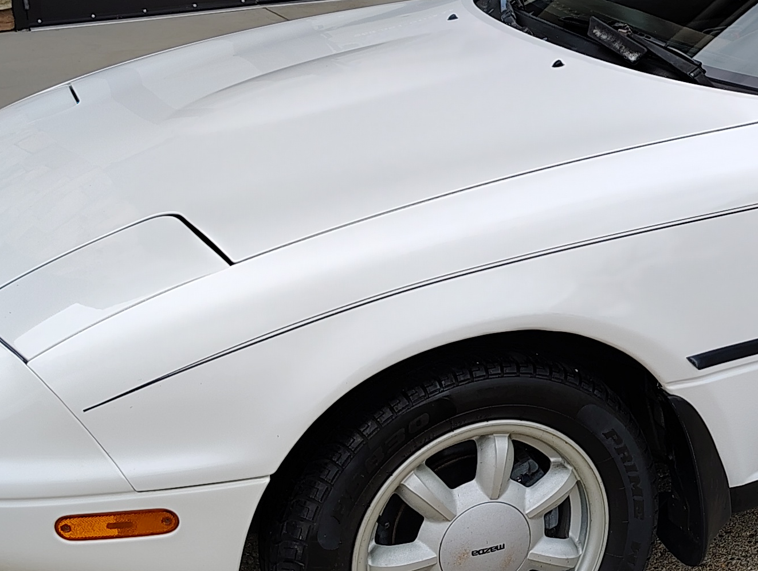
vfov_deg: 19.9
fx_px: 1623
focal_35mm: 74
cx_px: 772
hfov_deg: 25.0
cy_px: 219
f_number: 1.8
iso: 100
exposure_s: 1/448
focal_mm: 5.56
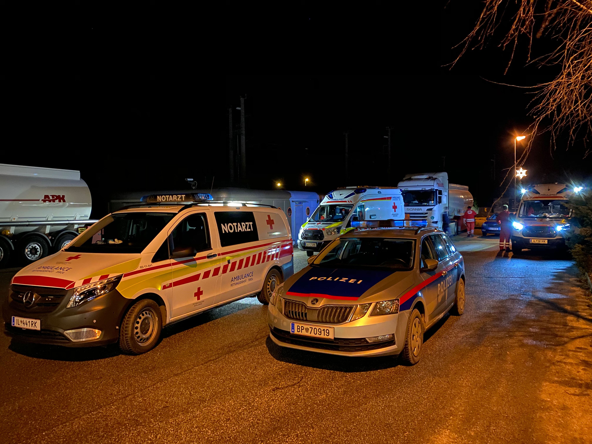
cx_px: 296
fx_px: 445
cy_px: 222
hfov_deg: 67.3
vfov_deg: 53.1
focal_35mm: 26
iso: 640
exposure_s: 1/4
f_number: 1.8
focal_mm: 4.25
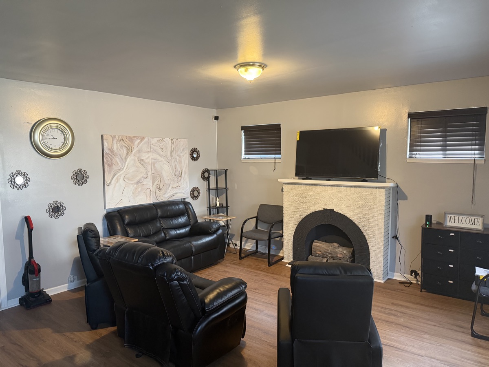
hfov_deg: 71.6
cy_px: 184
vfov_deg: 56.8
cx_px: 244
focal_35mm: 24
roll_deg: +0.9
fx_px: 339
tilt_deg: -4.5
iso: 640
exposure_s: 1/60
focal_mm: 6.76
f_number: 1.78
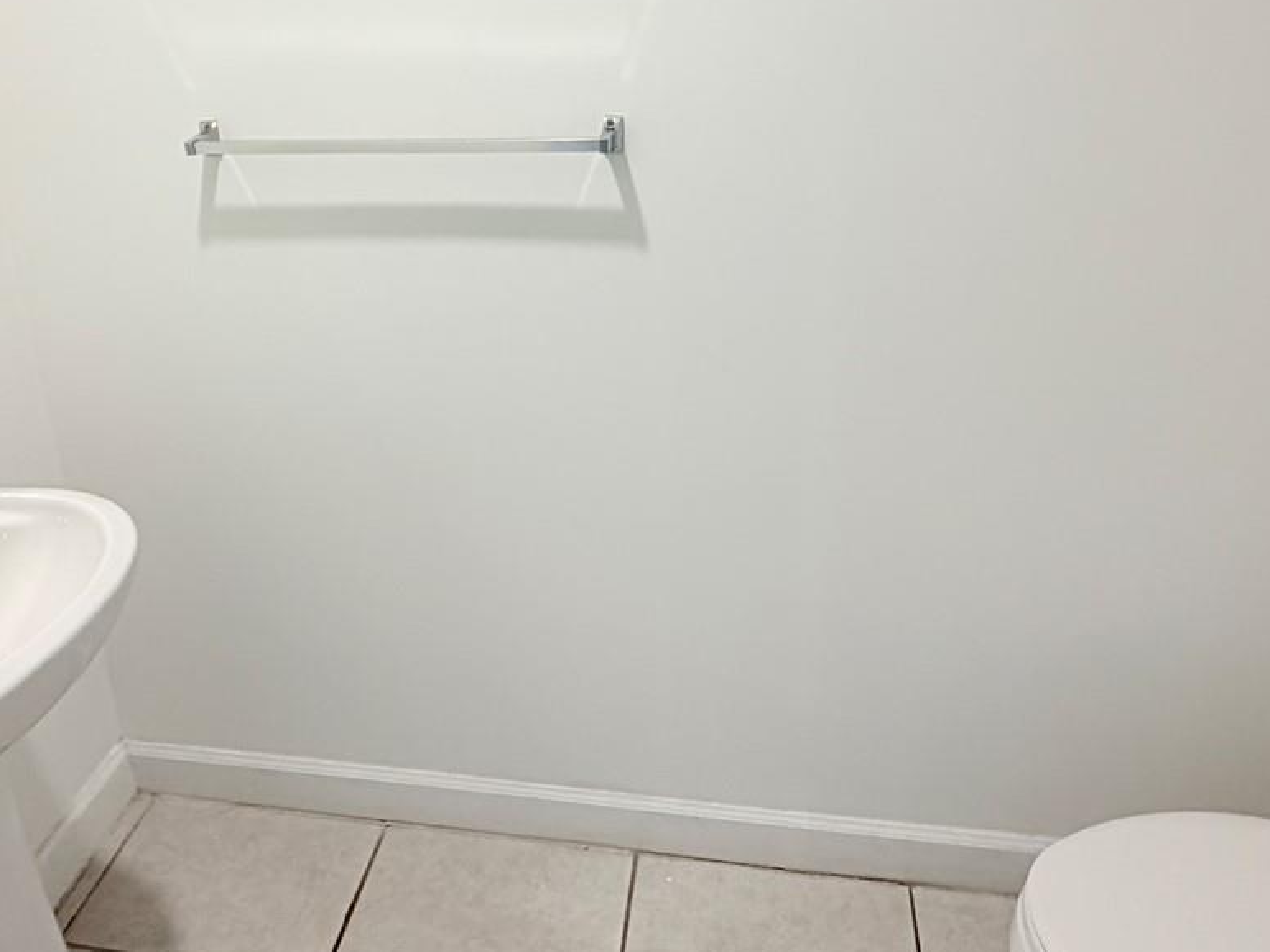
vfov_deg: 47.0
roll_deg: +4.3
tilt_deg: -19.7
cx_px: 577
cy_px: 280
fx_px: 1064
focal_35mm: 29
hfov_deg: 61.6
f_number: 2.2
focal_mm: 2.22
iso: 125
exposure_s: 1/120
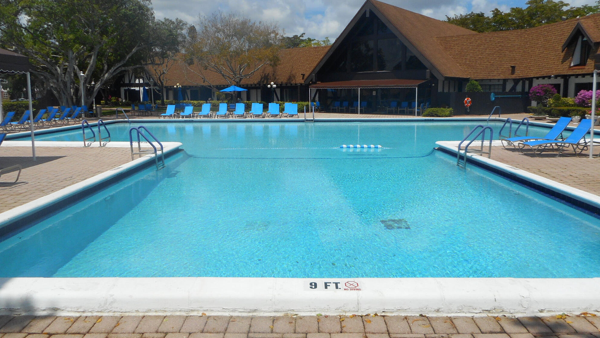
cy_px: 152
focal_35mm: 28
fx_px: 446
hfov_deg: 67.9
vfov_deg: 41.5
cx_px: 295
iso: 80
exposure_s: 1/250
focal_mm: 4.5
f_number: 10.5
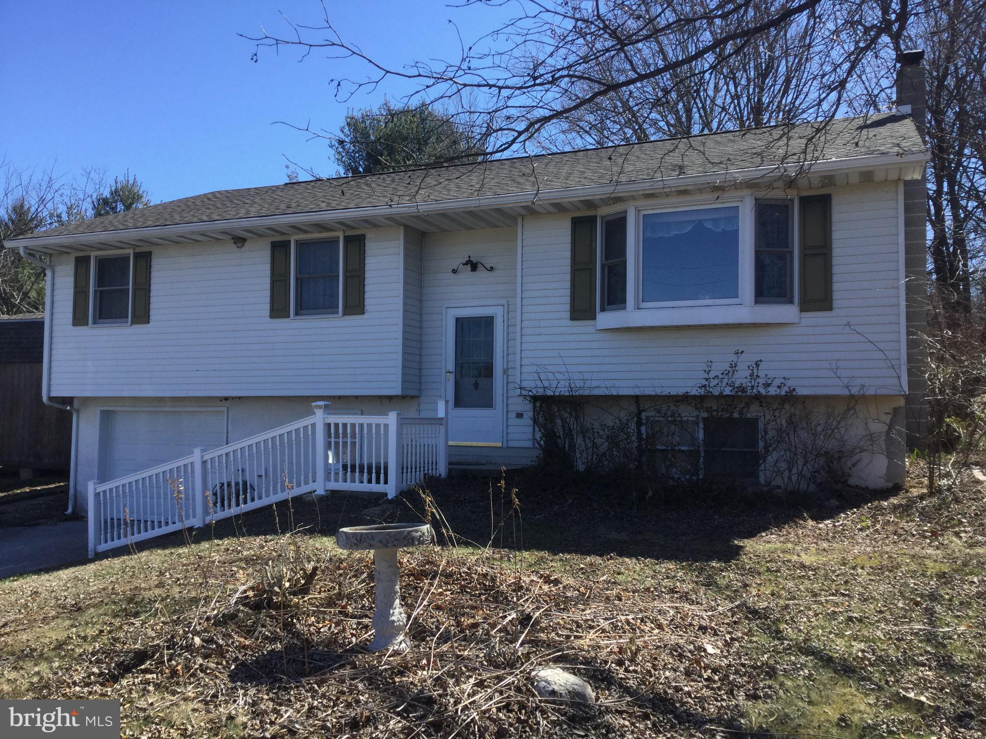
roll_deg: +0.0
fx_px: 883
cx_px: 493
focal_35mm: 31
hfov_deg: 58.4
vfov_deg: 45.4
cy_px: 370
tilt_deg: +2.5
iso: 25
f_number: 2.4
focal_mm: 3.3
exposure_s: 1/679
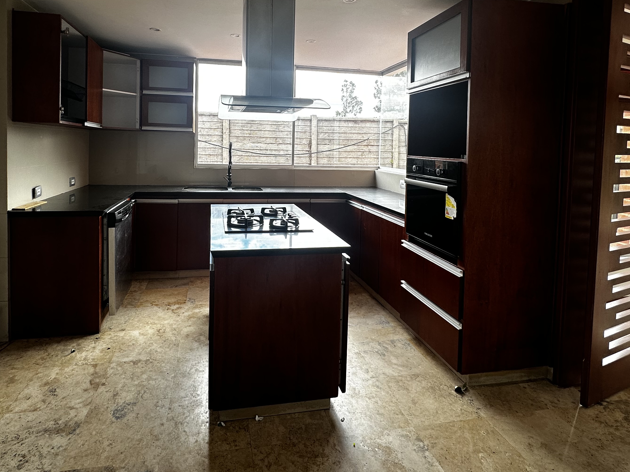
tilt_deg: -0.8
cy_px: 160
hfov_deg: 78.8
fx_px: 382
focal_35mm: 21
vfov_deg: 62.0
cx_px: 286
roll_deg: -0.6
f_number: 2.2
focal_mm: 2.22
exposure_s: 1/99
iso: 40
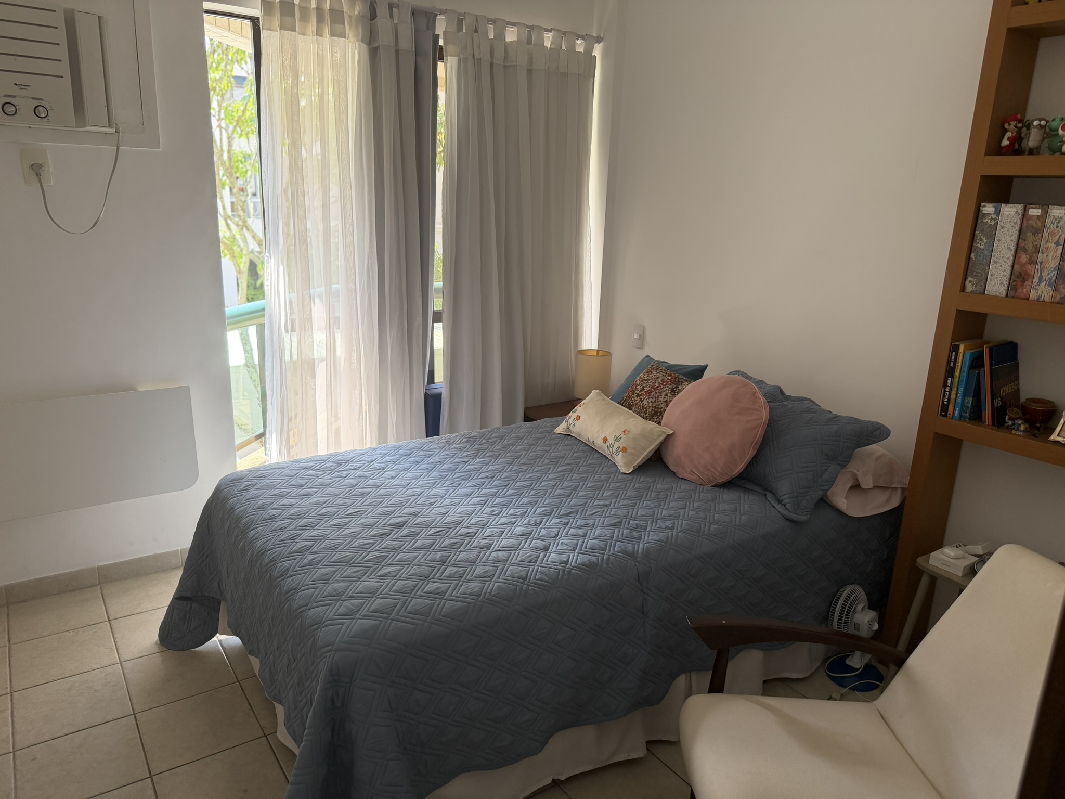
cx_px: 532
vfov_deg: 56.8
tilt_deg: -13.9
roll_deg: -2.0
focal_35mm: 24
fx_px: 738
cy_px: 400
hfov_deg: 71.6
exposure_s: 1/225
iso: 160
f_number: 1.78
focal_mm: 6.76
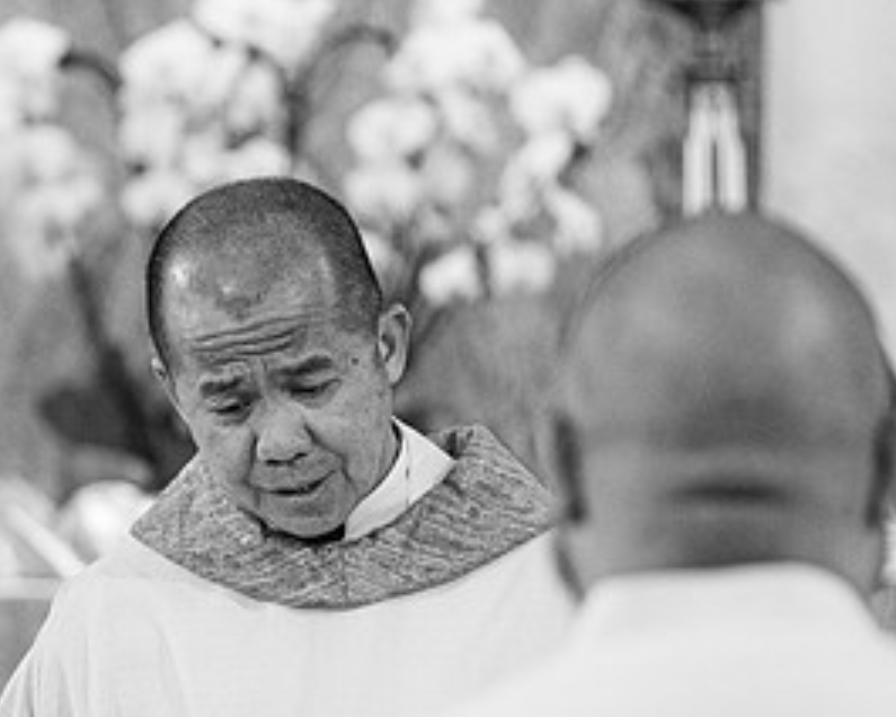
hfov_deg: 4.5
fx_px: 11509
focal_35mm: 434
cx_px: 159
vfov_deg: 3.6
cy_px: 479
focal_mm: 140
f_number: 2.8
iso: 2500
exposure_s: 1/140
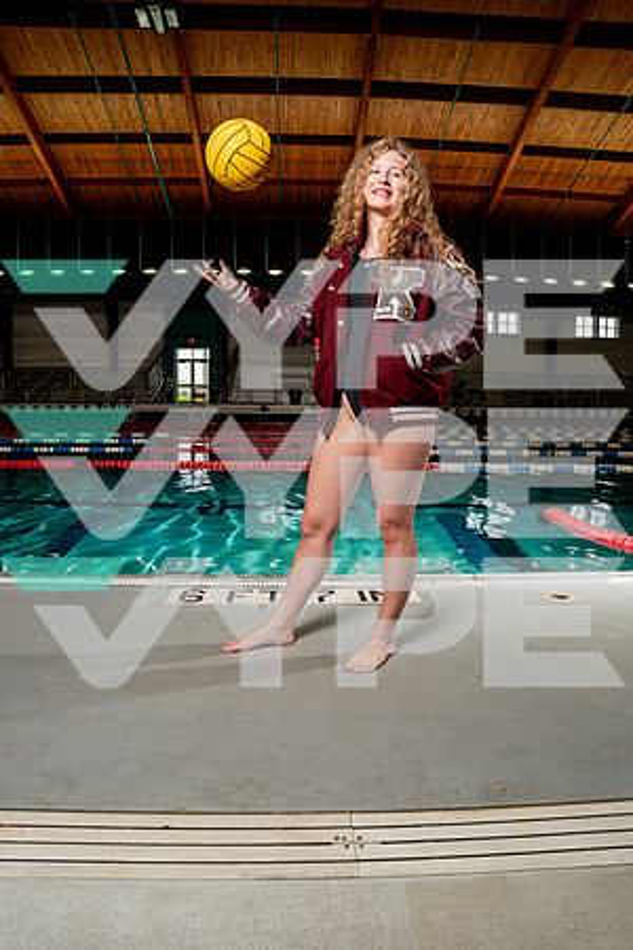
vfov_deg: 73.7
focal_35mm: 24
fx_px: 633
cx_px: 316
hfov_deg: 53.1
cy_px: 475
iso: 400
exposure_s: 1/250
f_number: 7.1
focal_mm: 24
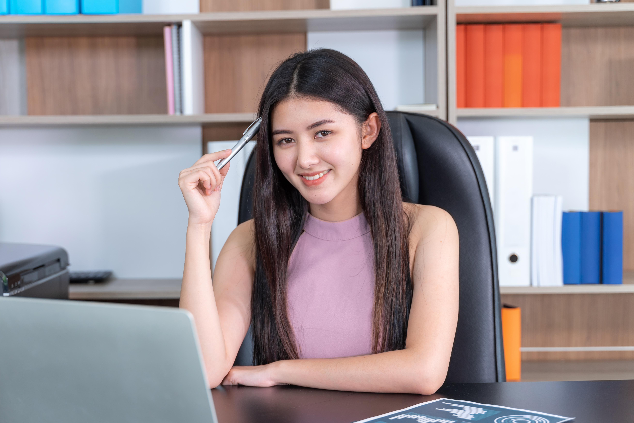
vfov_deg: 24.2
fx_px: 986
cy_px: 240
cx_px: 280
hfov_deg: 35.6
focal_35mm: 56
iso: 200
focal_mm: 46
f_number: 2.8
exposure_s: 1/40
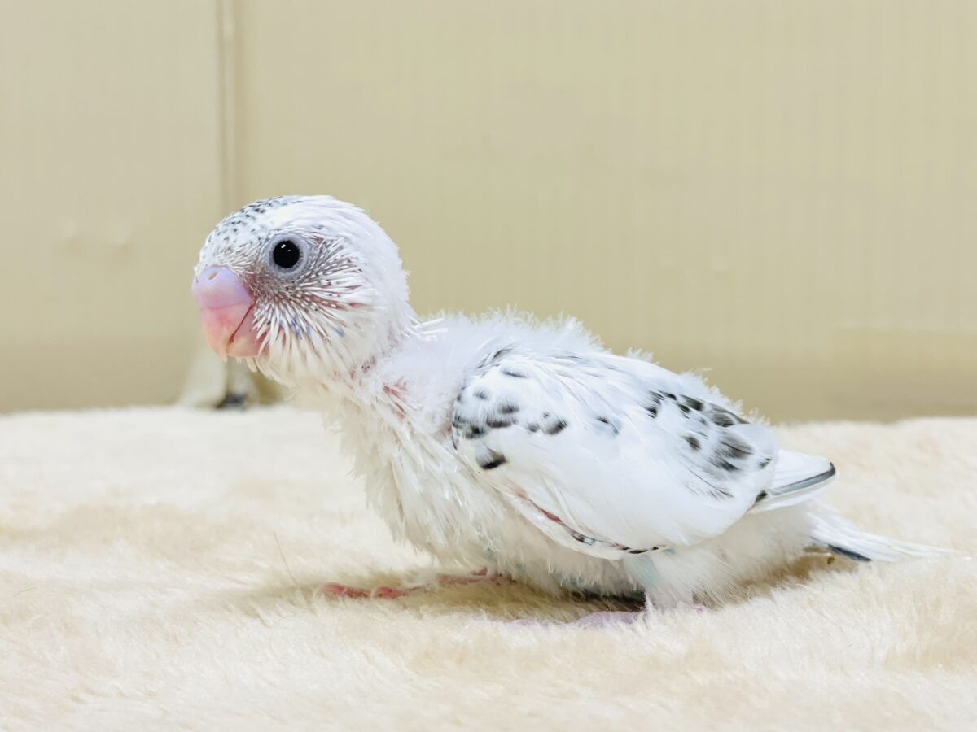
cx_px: 488
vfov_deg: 28.0
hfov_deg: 36.8
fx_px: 1468
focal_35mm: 52
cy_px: 366
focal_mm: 6
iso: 80
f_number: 2
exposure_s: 1/100
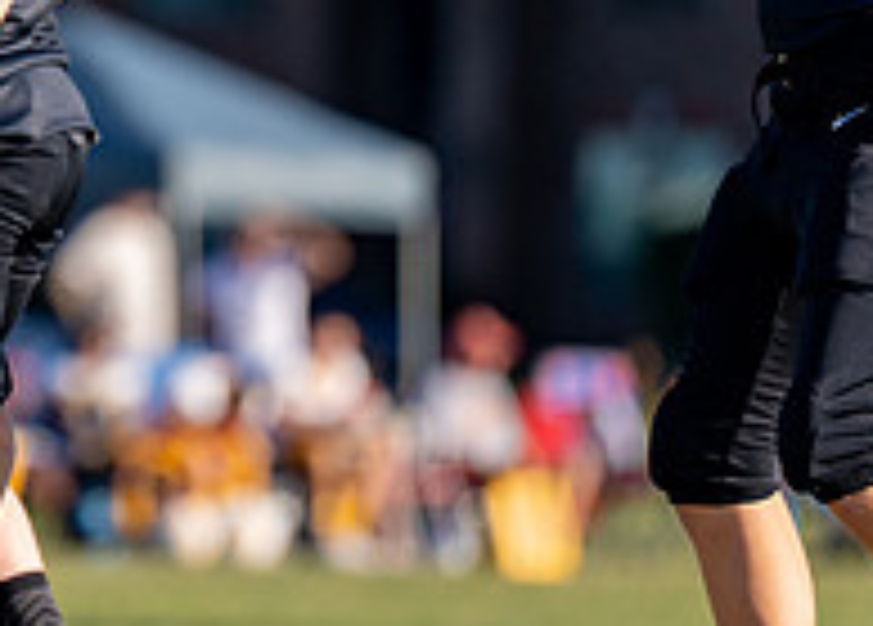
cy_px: -18
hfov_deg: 2.9
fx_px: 16977
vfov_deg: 2.1
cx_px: -65
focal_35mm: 684
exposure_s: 1/3200
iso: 160
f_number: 2.8
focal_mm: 200
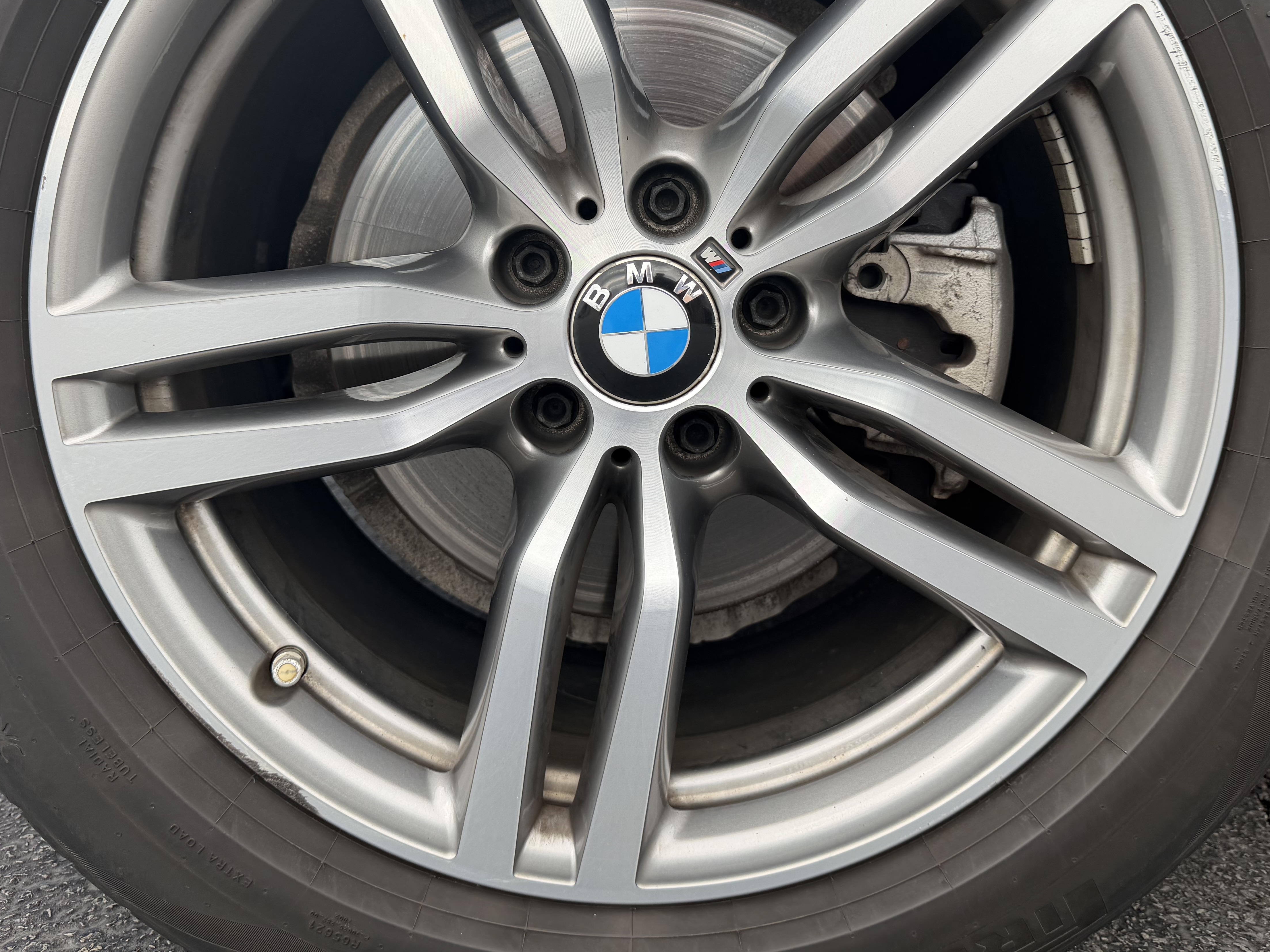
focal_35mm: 31
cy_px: 345
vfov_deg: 45.0
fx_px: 1137
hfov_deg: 58.3
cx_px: 669
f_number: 1.78
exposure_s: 1/979
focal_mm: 6.76
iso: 80
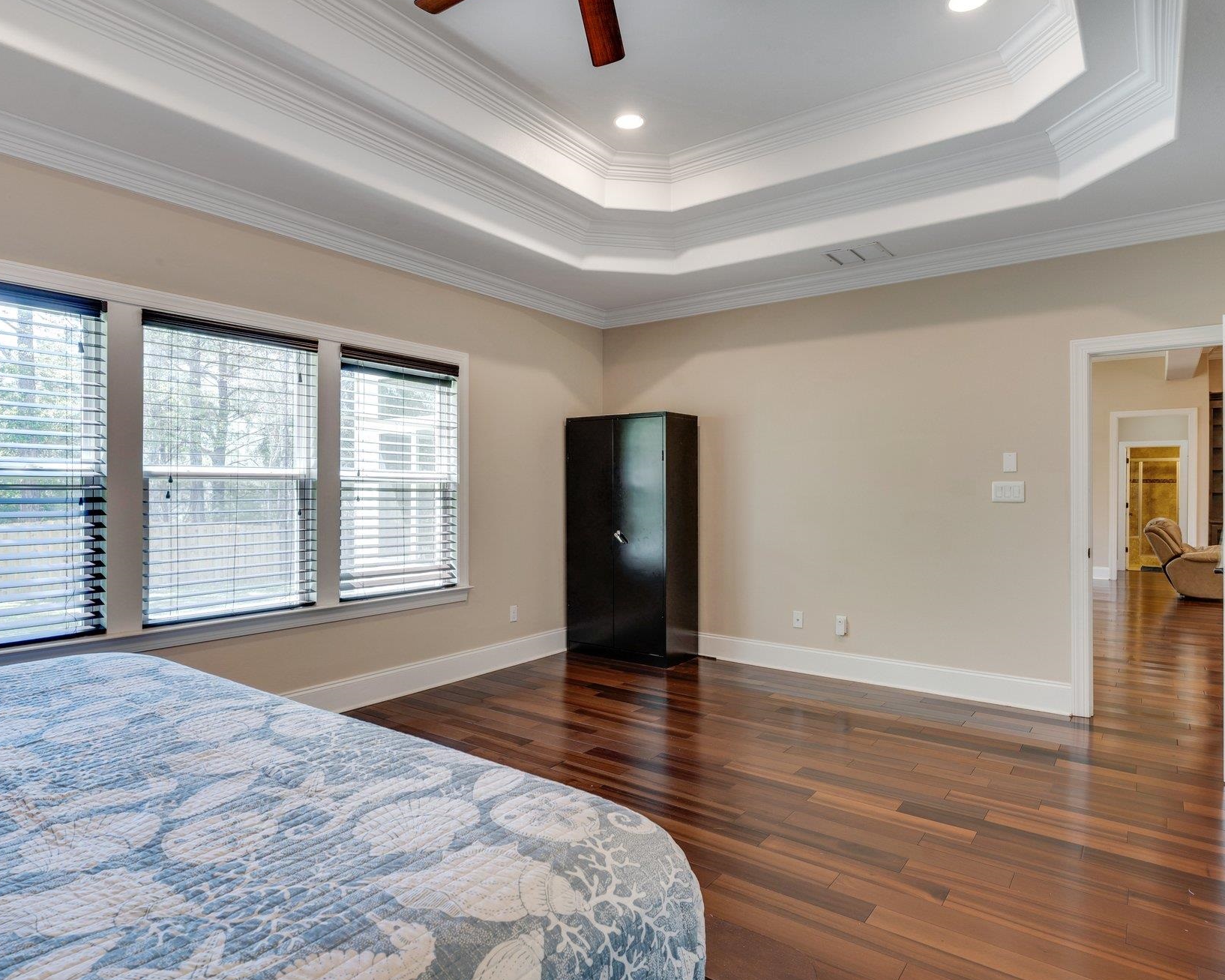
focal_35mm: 20
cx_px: 604
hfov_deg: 80.4
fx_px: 725
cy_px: 481
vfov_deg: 68.1
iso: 100
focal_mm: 17
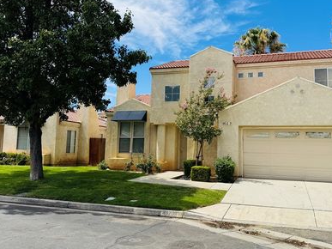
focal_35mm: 31
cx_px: 199
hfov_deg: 57.9
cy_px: 121
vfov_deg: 45.4
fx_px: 297
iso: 80
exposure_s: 1/4608
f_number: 1.78
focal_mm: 6.76
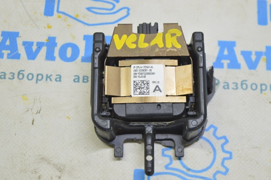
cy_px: 90
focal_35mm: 72
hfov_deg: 28.1
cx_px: 136
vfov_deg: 18.9
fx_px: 542
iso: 400
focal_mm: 48
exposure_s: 1/20
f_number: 5.6
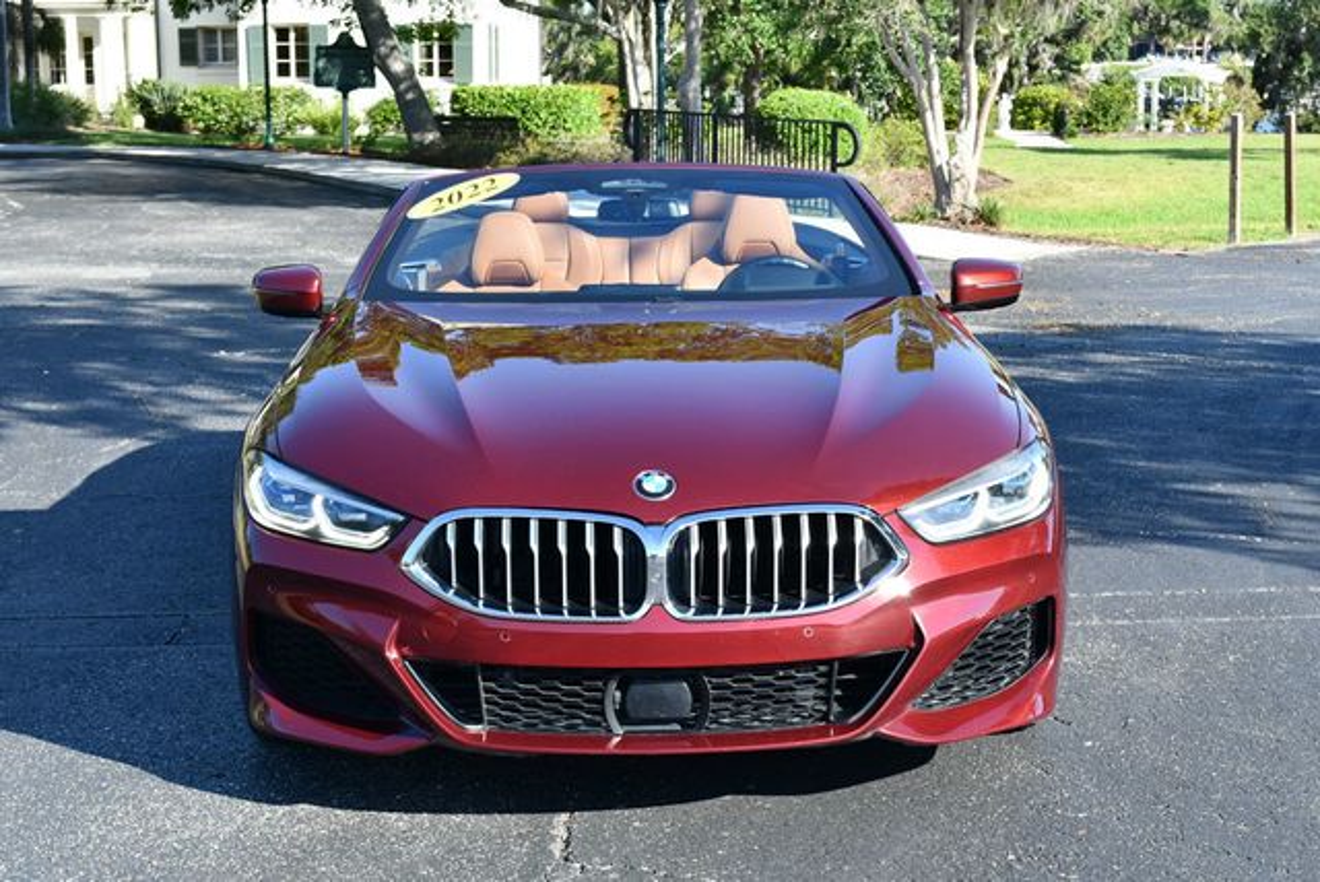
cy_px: 441
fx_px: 2349
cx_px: 660
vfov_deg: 21.3
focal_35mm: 64
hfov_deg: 31.4
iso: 200
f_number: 6.3
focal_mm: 32
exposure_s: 1/250
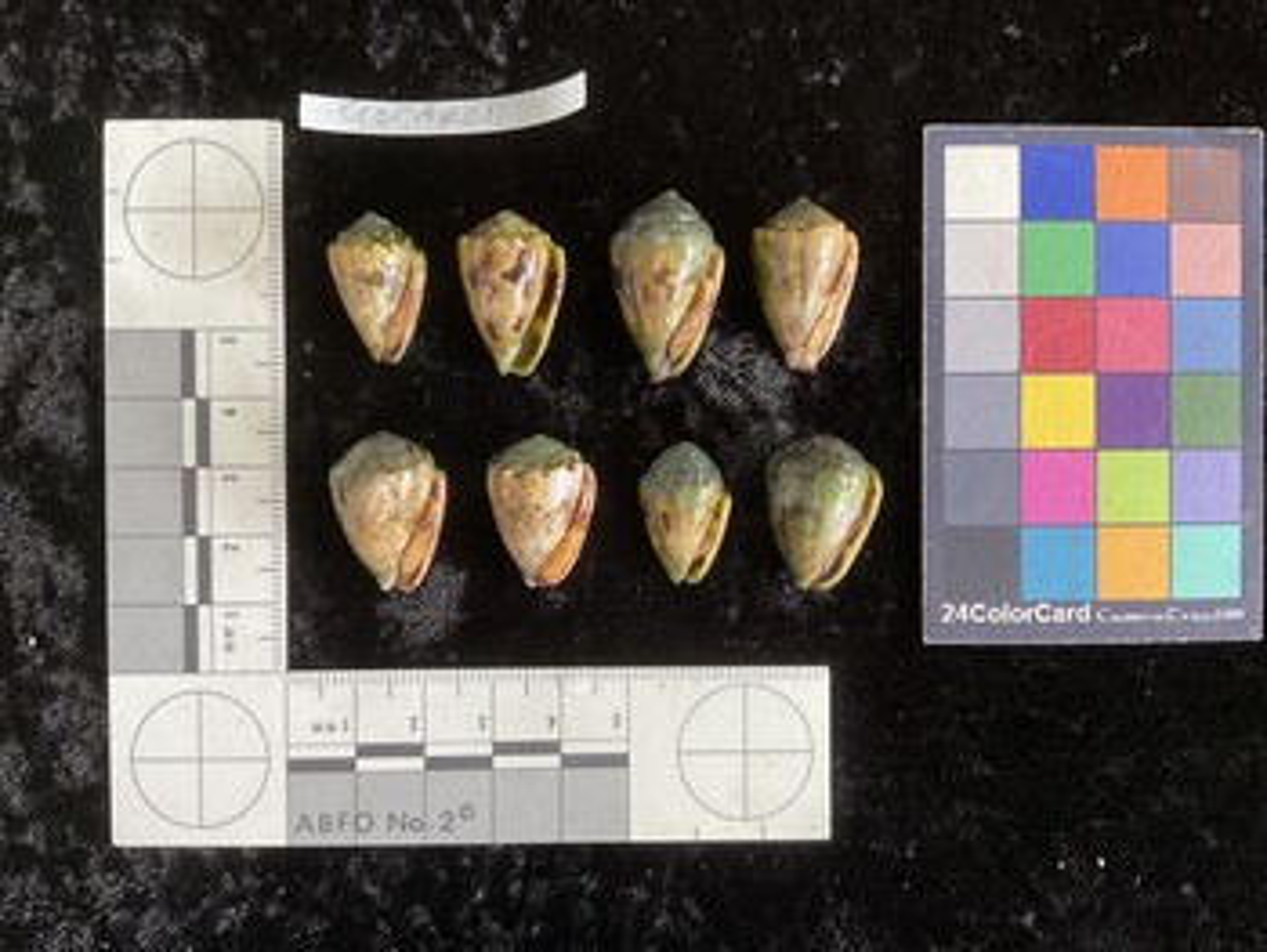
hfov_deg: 61.6
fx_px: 1062
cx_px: 634
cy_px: 476
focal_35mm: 29
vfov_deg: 48.3
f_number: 1.8
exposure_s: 1/60
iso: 100
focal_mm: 3
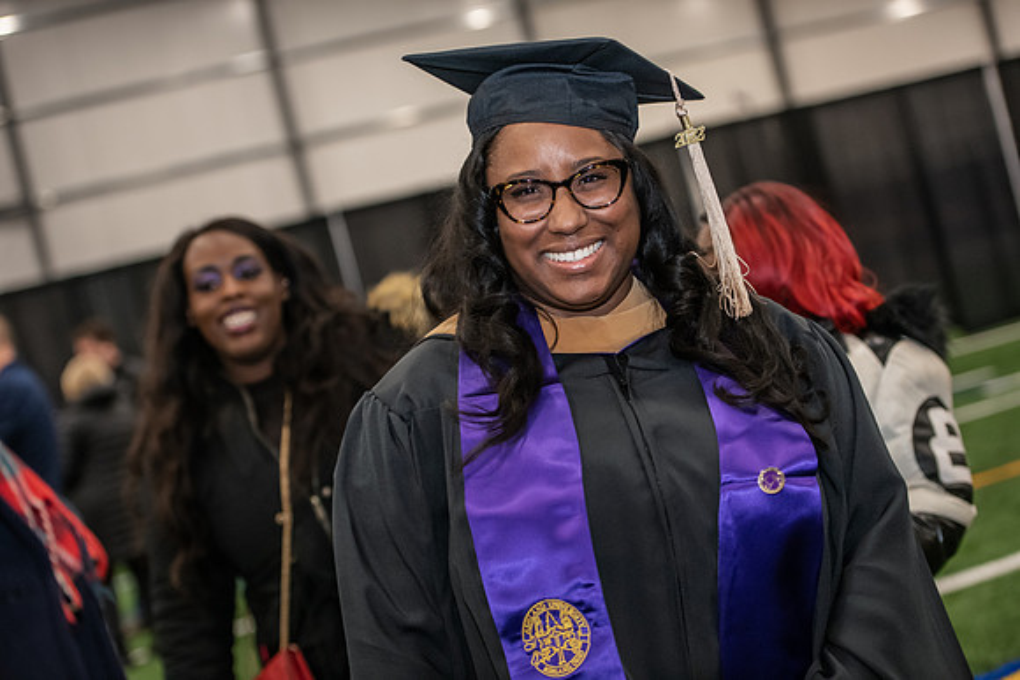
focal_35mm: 70
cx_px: 510
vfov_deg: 19.5
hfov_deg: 28.8
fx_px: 1984
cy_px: 340
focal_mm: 70
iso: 2500
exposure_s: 1/200
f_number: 3.2
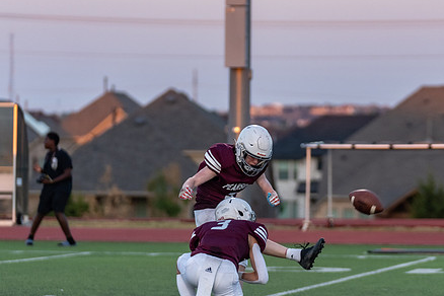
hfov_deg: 6.6
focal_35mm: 311
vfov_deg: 4.4
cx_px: 289
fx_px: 3835
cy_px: 143
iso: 800
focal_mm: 148
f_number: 2.8
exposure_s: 1/1250
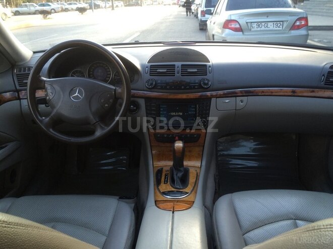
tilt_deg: -22.8
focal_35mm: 29
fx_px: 279
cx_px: 166
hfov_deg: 61.7
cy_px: 124
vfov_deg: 48.2
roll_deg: +2.6
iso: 40
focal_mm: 4.15
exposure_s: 1/100
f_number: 2.2
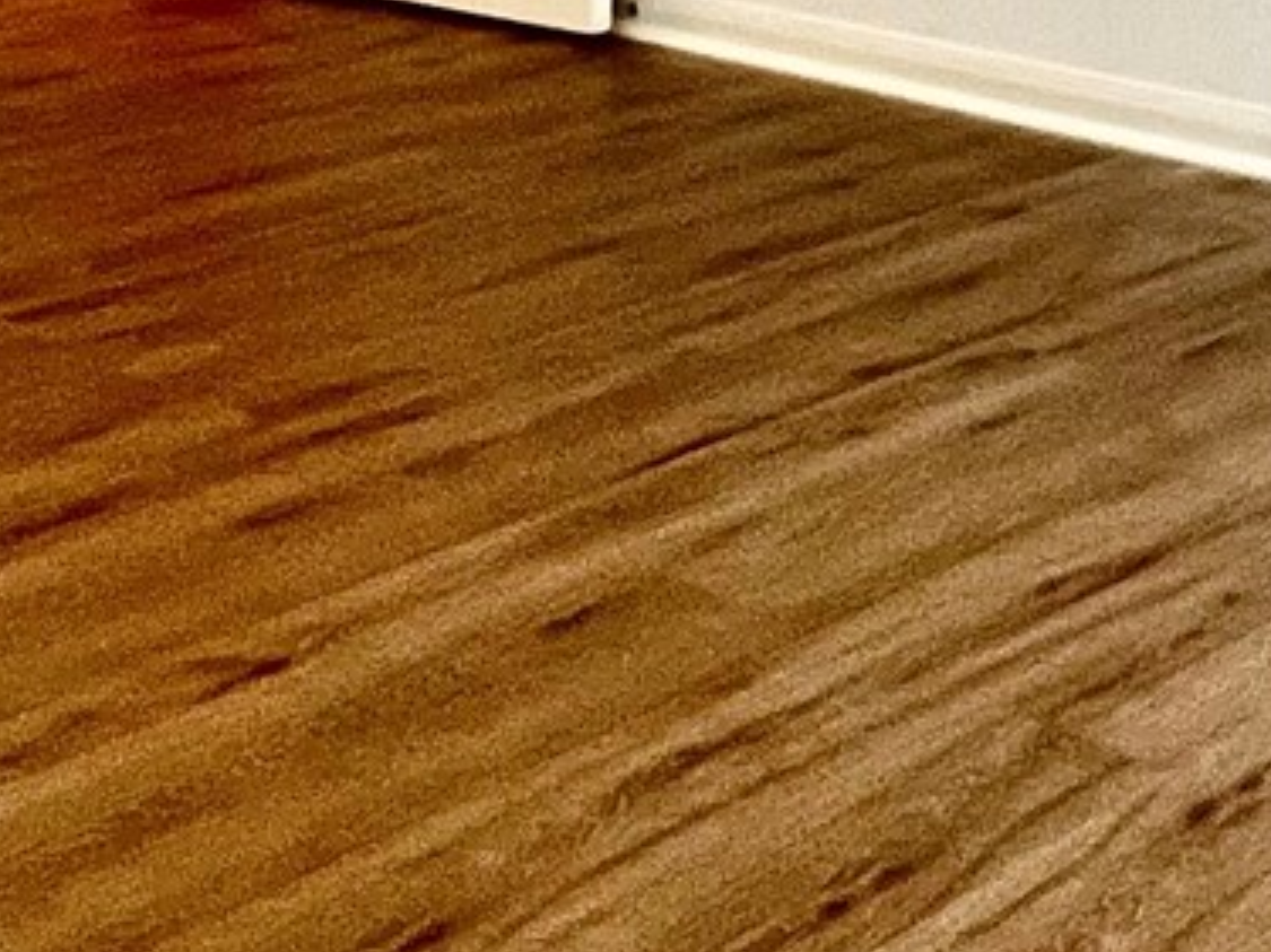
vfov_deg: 16.8
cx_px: 1559
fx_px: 2606
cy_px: -820
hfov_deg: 24.6
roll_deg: +0.0
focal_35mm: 71
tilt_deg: +3.5
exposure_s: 1/120
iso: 250
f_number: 1.8
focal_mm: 1.57
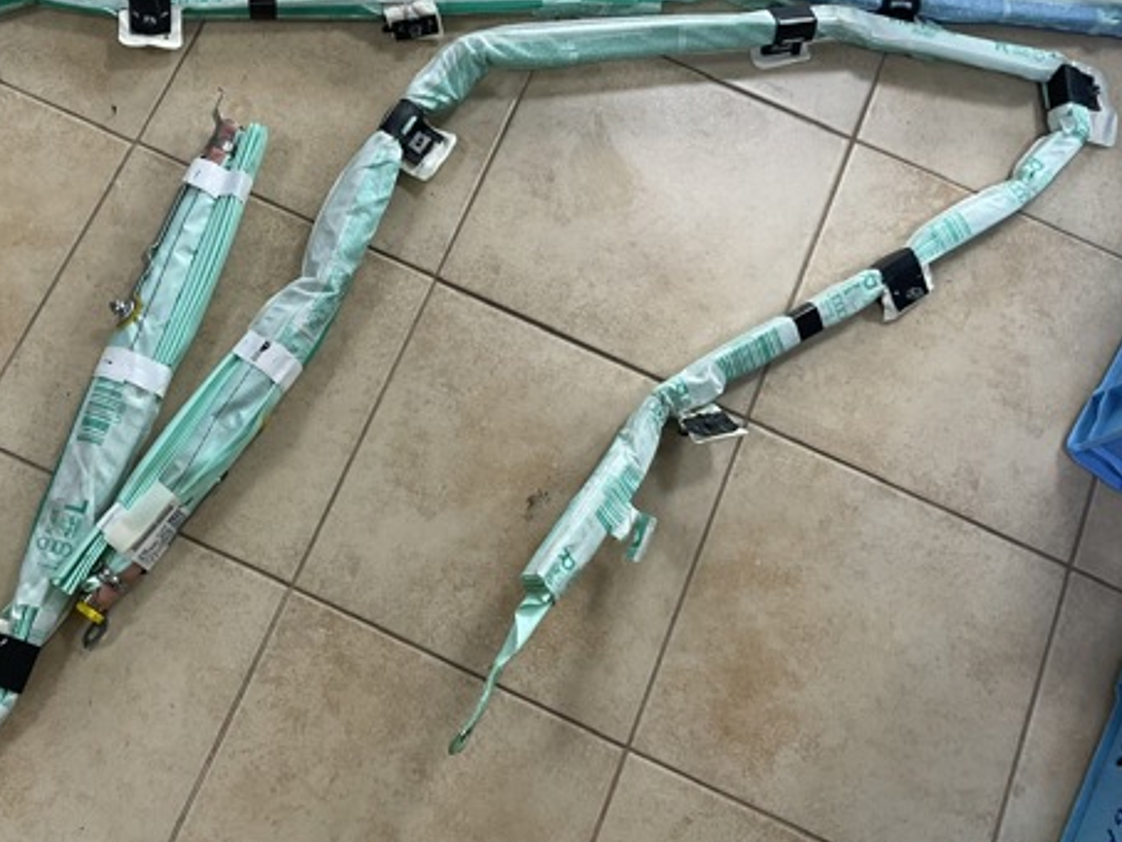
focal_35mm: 41
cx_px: 369
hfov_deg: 45.0
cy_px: 324
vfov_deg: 35.0
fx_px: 1329
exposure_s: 1/50
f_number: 1.8
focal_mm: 3
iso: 50
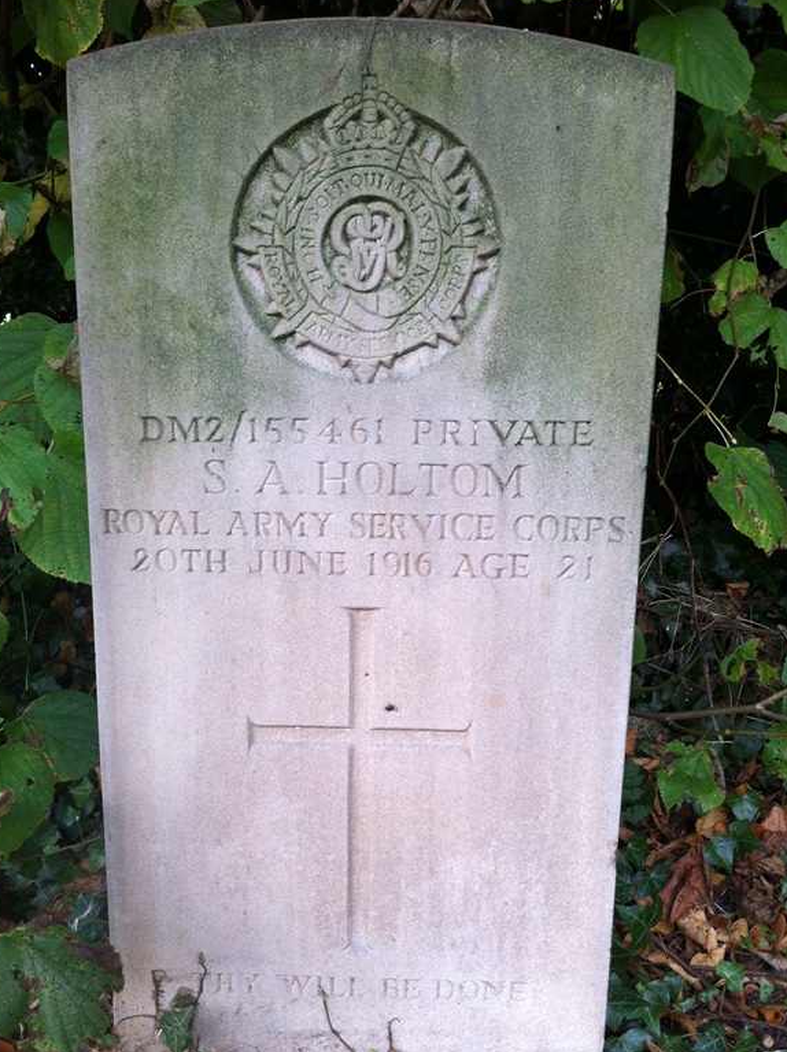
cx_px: 374
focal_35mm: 41
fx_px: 1246
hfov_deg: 35.1
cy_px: 578
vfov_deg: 45.8
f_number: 2.8
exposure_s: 1/120
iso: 100
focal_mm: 3.85
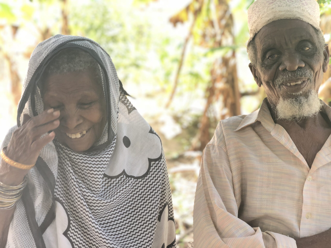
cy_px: 124
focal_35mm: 52
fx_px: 497
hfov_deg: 36.8
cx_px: 166
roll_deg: -5.1
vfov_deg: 28.0
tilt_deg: -4.4
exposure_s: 1/60
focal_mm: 6
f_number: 2.4
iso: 25
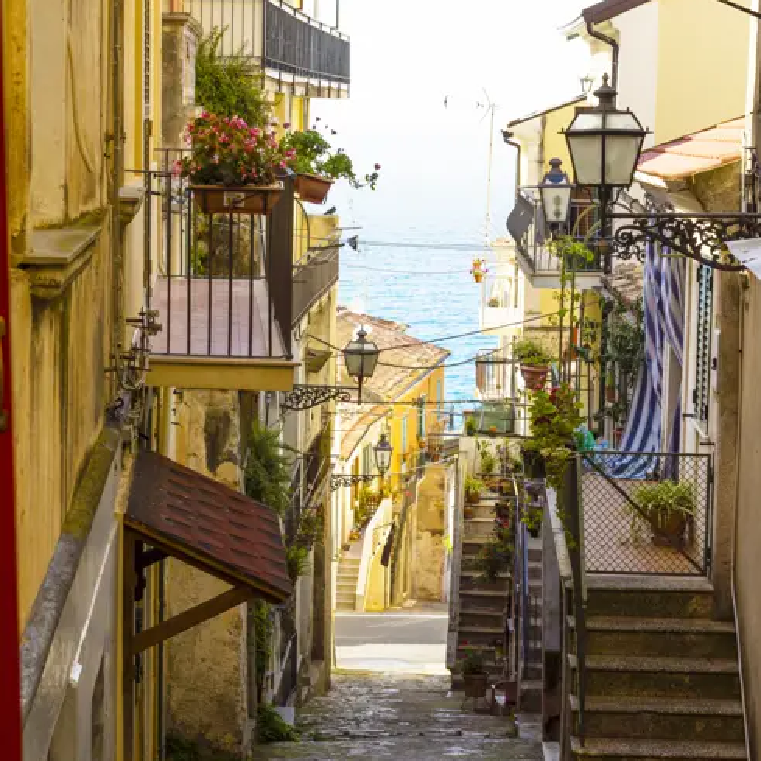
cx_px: 381
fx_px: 1915
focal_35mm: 77
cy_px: 373
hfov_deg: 22.5
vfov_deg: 22.5
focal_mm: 40
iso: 100
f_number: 5.6
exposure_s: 1/250
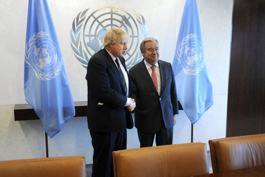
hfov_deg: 54.4
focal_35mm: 35
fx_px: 258
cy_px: 88
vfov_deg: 37.9
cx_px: 132
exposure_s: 1/250
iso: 1600
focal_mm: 35
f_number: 2.8
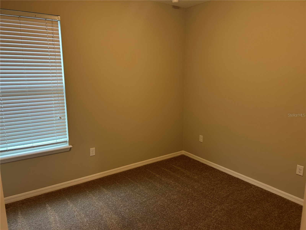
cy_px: 115
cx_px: 153
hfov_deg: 67.3
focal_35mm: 26
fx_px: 230
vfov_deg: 53.1
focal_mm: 5.7
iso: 160
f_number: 1.5
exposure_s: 1/60
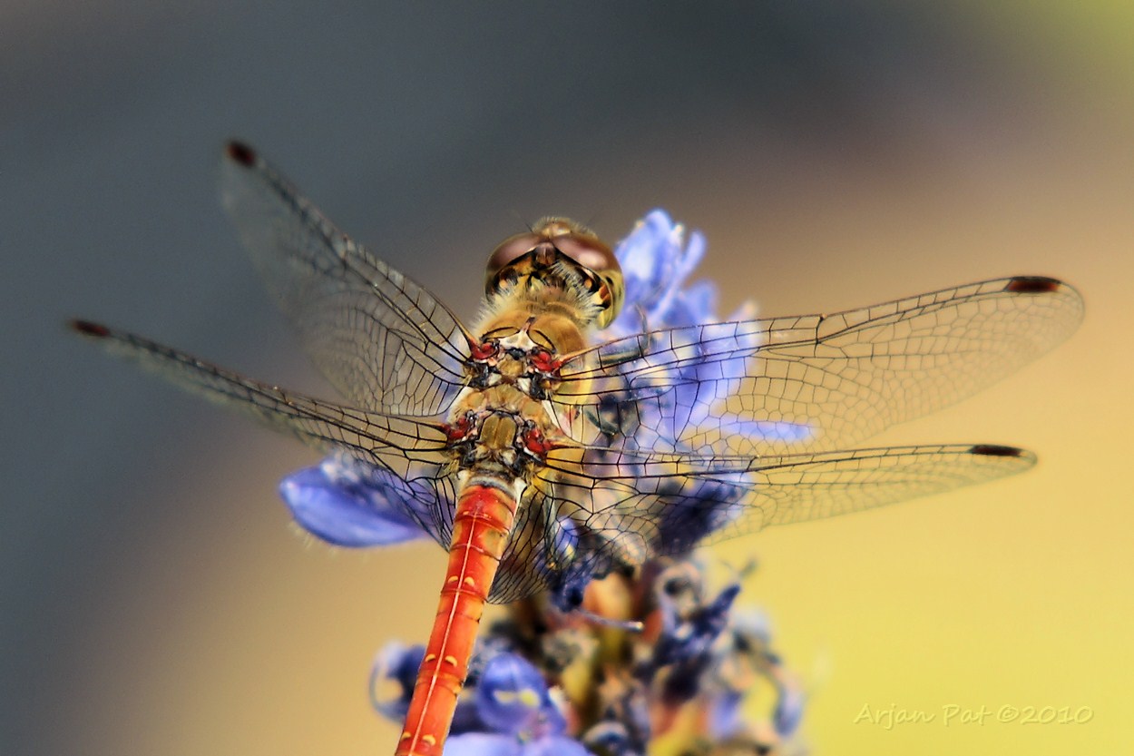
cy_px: 378
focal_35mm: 450
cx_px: 567
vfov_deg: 3.1
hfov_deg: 4.6
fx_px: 14172
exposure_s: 1/80
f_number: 8
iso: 200
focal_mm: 300
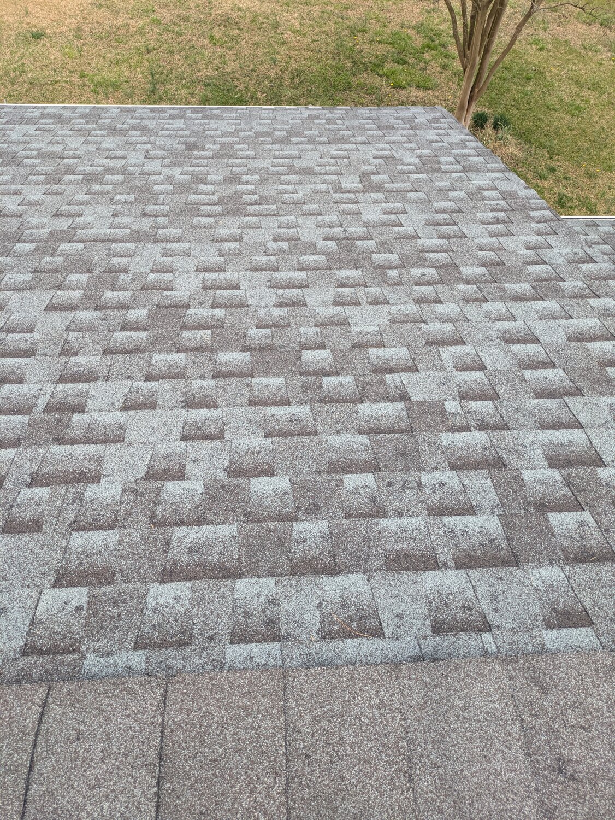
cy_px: 410
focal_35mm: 25
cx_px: 308
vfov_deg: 69.4
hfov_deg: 54.9
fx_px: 592
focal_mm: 5.43
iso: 63
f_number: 1.89
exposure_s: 1/319
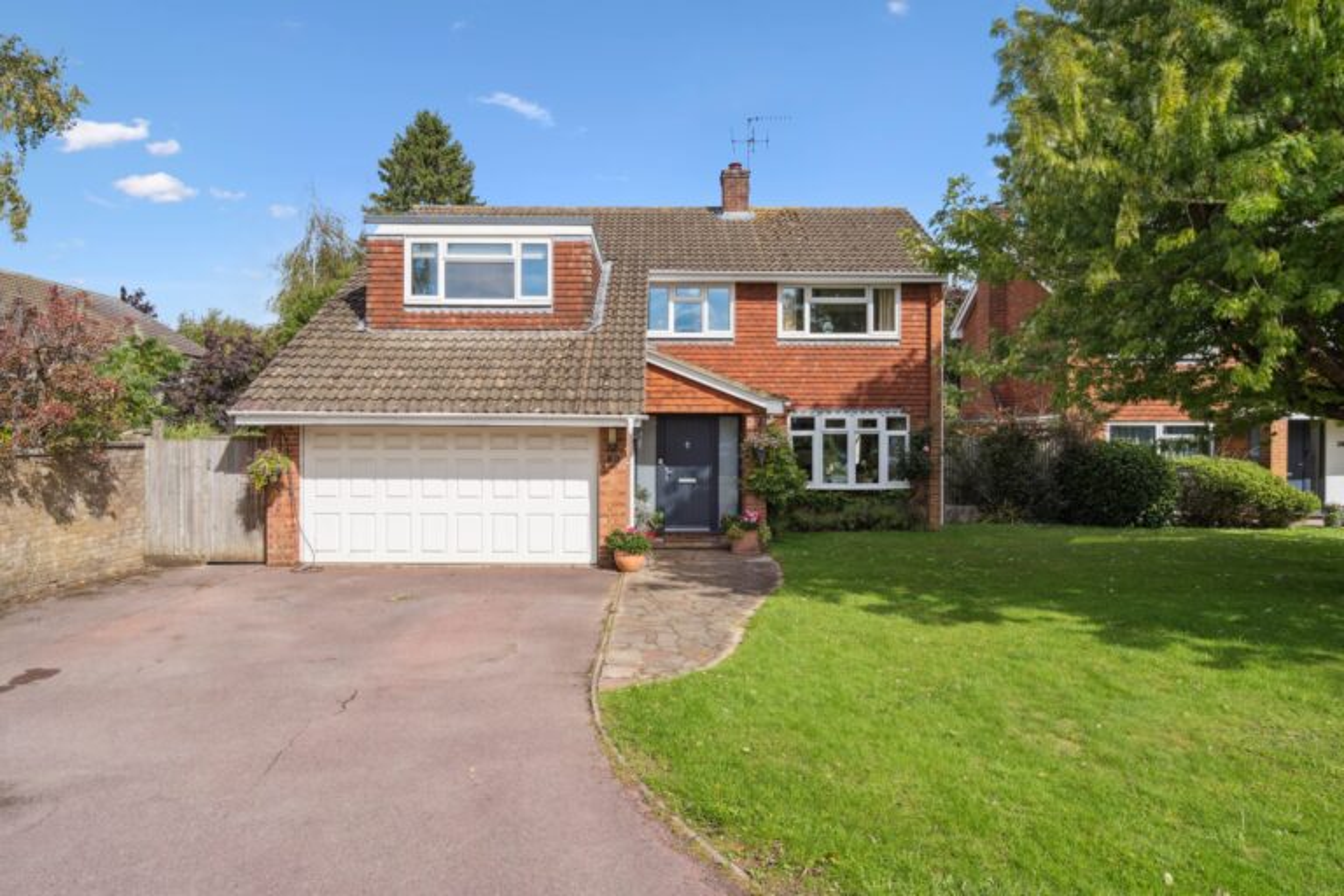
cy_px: 448
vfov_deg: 55.1
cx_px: 672
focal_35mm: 23
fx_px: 859
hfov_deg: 76.1
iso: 500
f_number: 7.1
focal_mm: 23
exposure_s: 1/1000
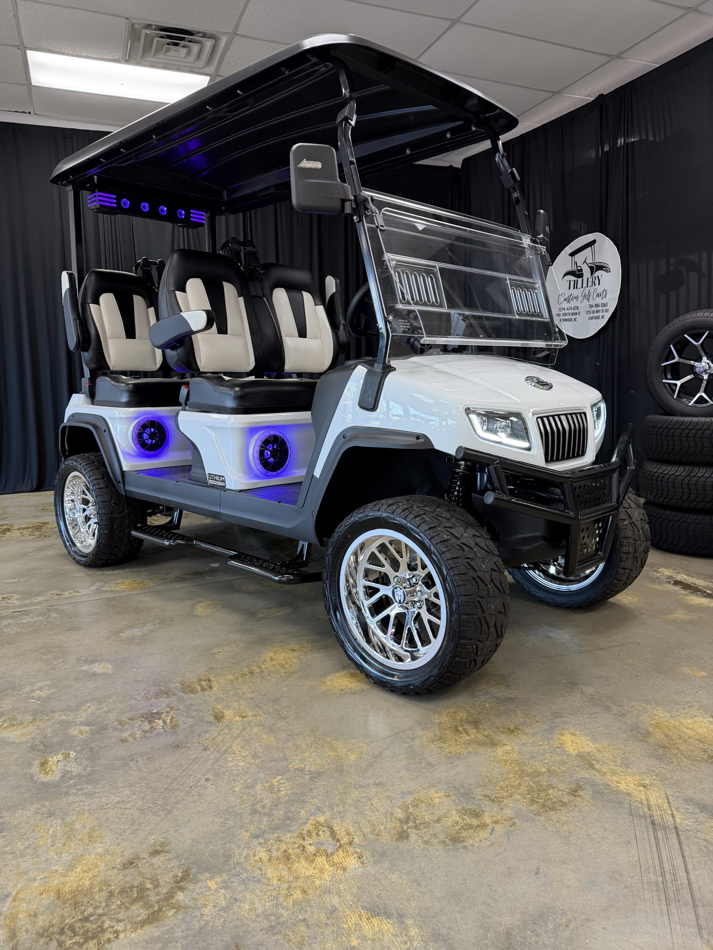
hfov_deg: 56.8
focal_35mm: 24
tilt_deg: -8.7
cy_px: 475
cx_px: 356
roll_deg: -0.2
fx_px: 659
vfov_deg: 71.6
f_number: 1.78
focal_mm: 6.76
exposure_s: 1/60
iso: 200
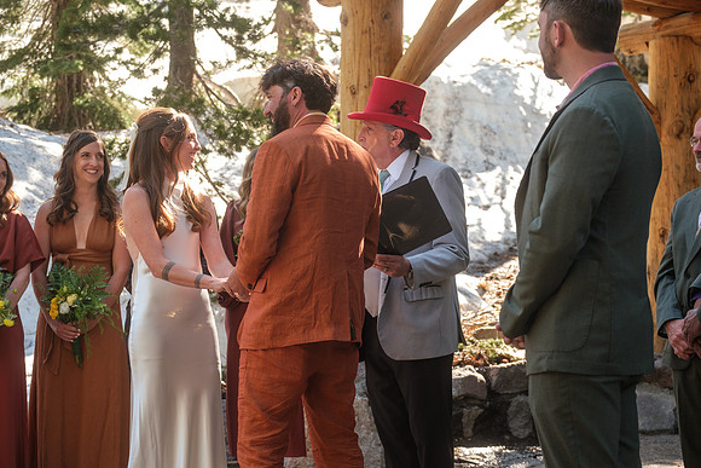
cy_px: 234
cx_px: 350
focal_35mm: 75
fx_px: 1461
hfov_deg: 27.0
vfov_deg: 18.2
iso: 400
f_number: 4
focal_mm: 50
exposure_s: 1/140
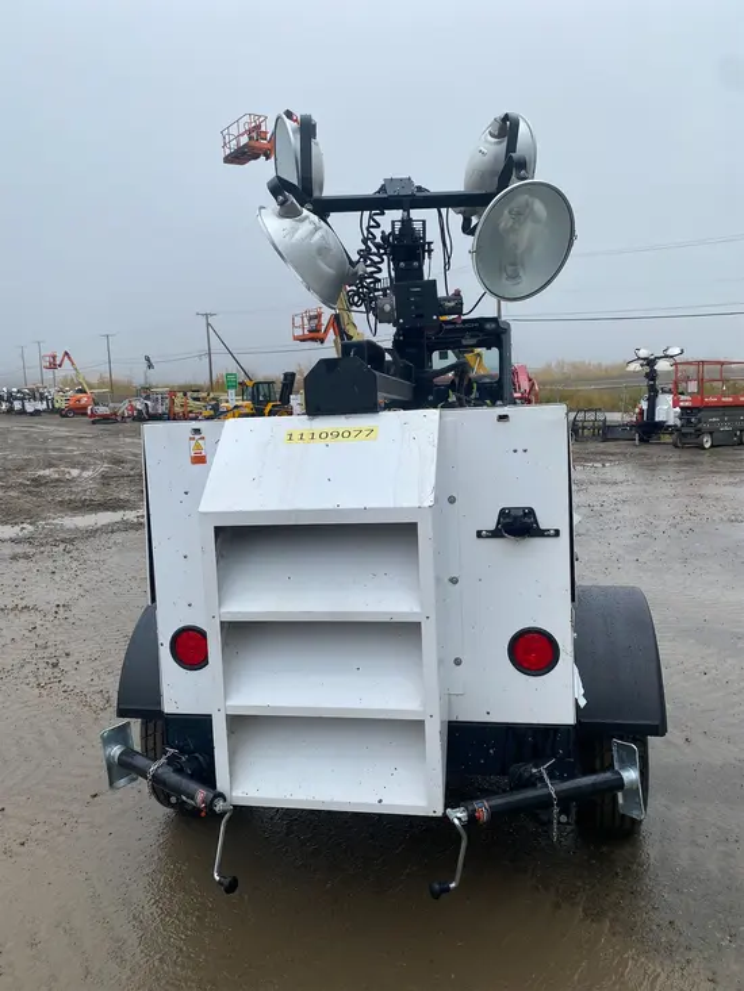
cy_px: 496
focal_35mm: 26
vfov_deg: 67.3
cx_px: 372
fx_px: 745
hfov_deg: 53.1
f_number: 1.8
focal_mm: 4.25
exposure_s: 1/884
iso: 32
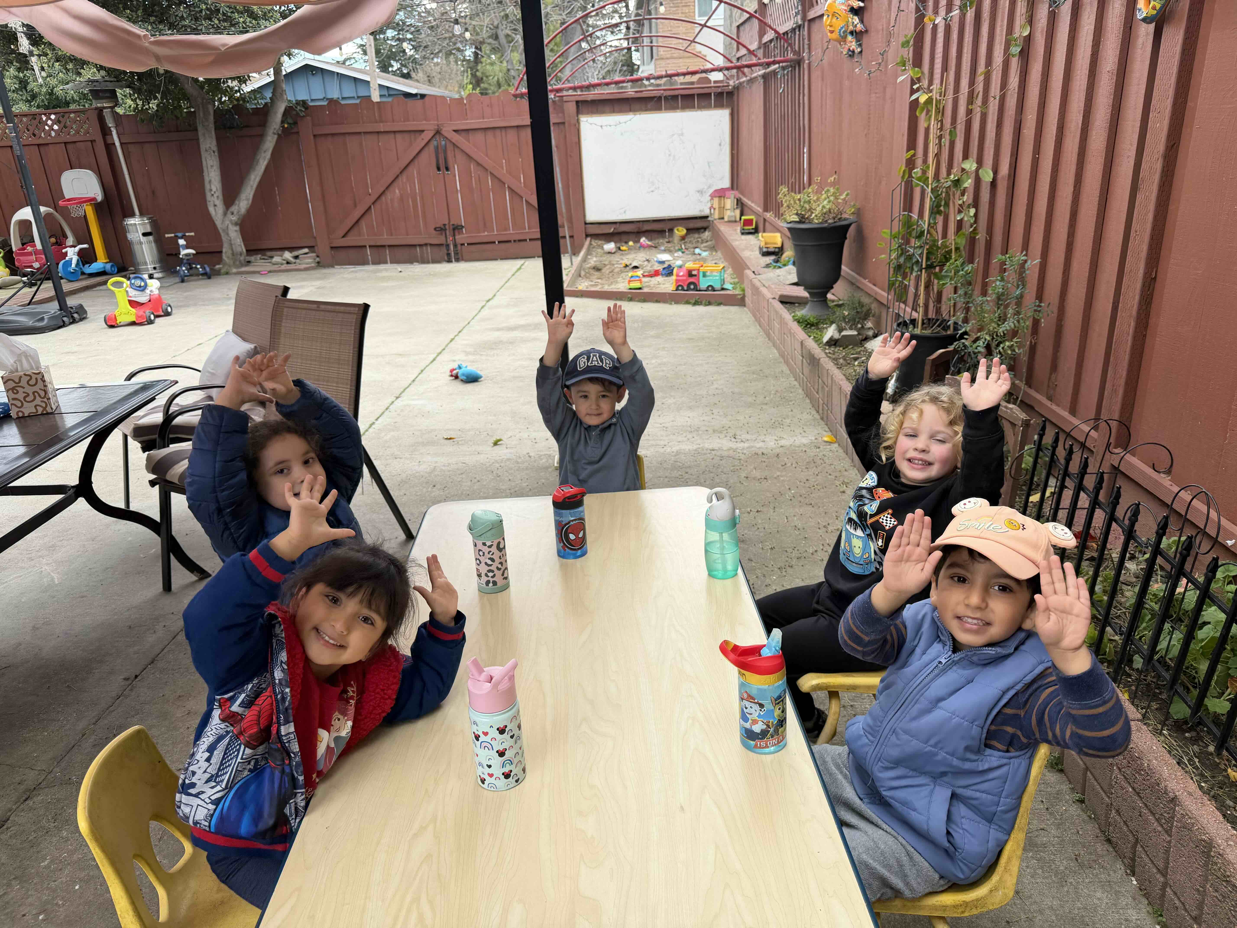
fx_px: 858
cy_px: 464
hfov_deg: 71.6
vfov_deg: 56.8
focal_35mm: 24
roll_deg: +3.6
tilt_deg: -21.9
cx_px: 618
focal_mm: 6.76
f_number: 1.78
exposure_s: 1/494
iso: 80
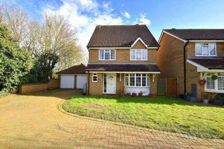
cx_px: 112
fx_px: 93
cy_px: 74
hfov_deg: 100.4
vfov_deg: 77.3
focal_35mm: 15
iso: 100
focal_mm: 10
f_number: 7.1
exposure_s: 1/200
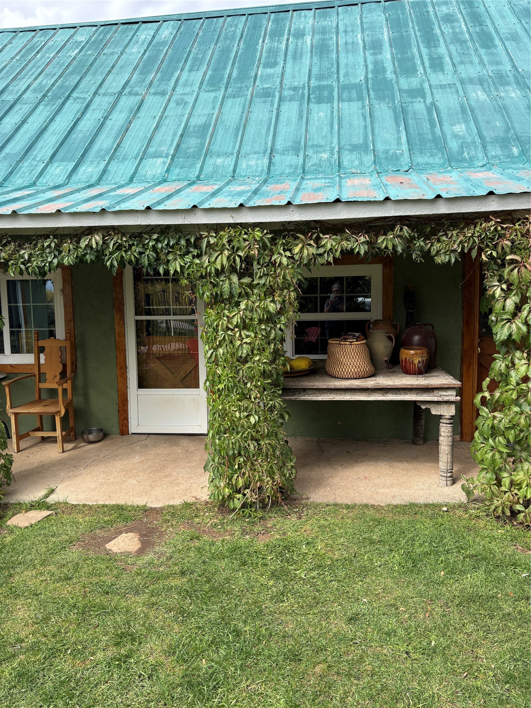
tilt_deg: -6.0
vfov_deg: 67.3
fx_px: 532
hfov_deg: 53.1
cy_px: 354
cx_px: 266
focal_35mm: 26
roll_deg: +0.7
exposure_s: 1/961
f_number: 1.6
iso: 50
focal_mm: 5.96
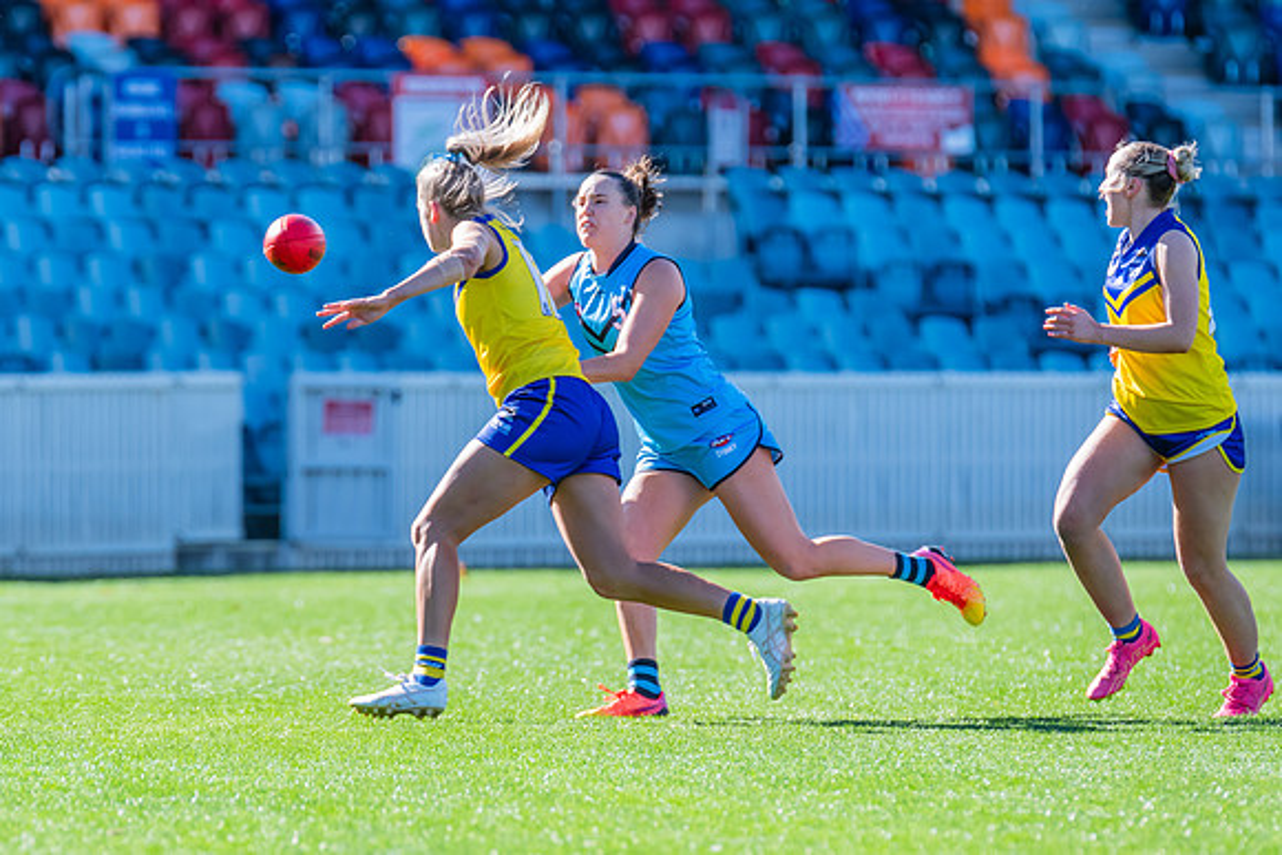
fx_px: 19234
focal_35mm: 540
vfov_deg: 2.5
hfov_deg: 3.8
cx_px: 473
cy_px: 483
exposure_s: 1/1250
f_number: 7.1
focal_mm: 420
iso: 800
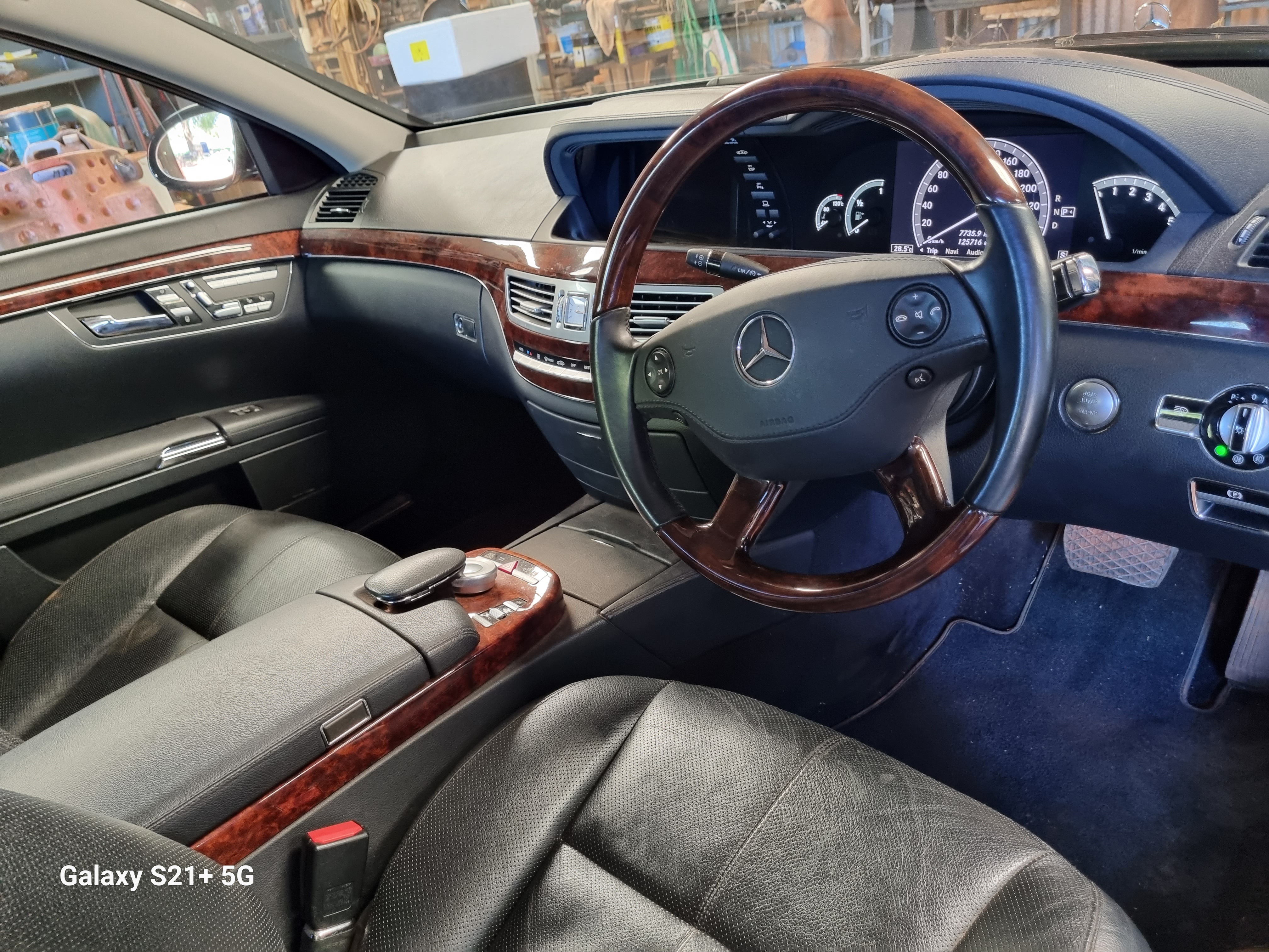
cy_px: 476
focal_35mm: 26
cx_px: 634
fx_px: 953
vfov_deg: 53.1
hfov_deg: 67.3
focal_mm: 5.4
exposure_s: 1/50
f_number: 1.8
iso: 500
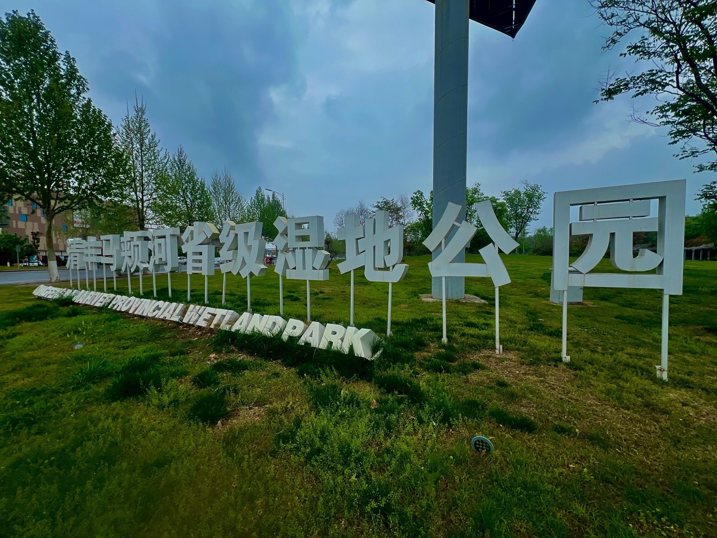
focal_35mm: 13
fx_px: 269
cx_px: 358
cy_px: 269
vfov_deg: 89.9
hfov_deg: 106.2
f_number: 1.8
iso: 32
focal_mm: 1.57
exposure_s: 1/995
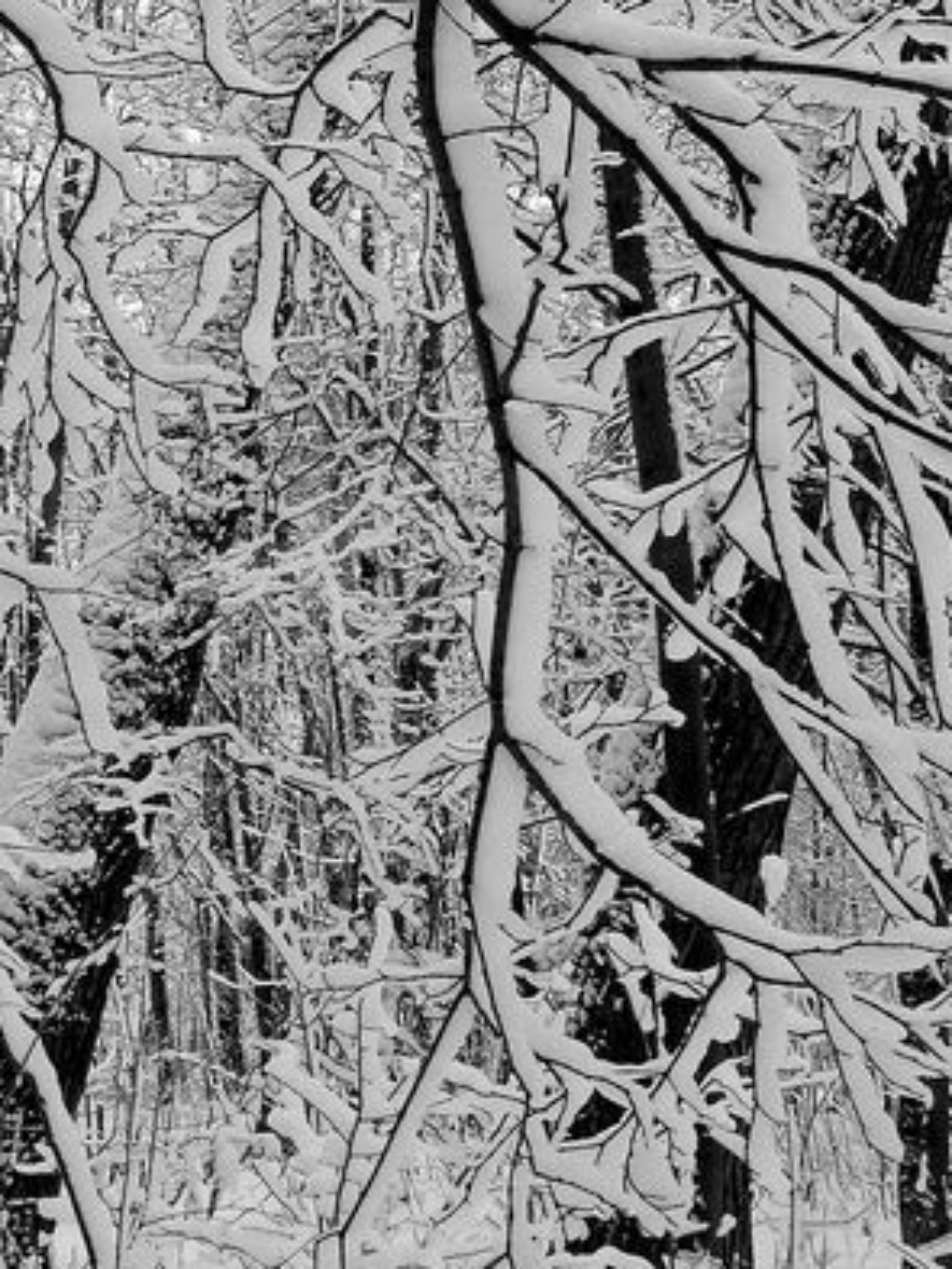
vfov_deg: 22.2
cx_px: 224
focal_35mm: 87
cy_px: 252
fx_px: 3188
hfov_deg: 16.9
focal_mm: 6.8
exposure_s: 1/250
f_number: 3.6
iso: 80
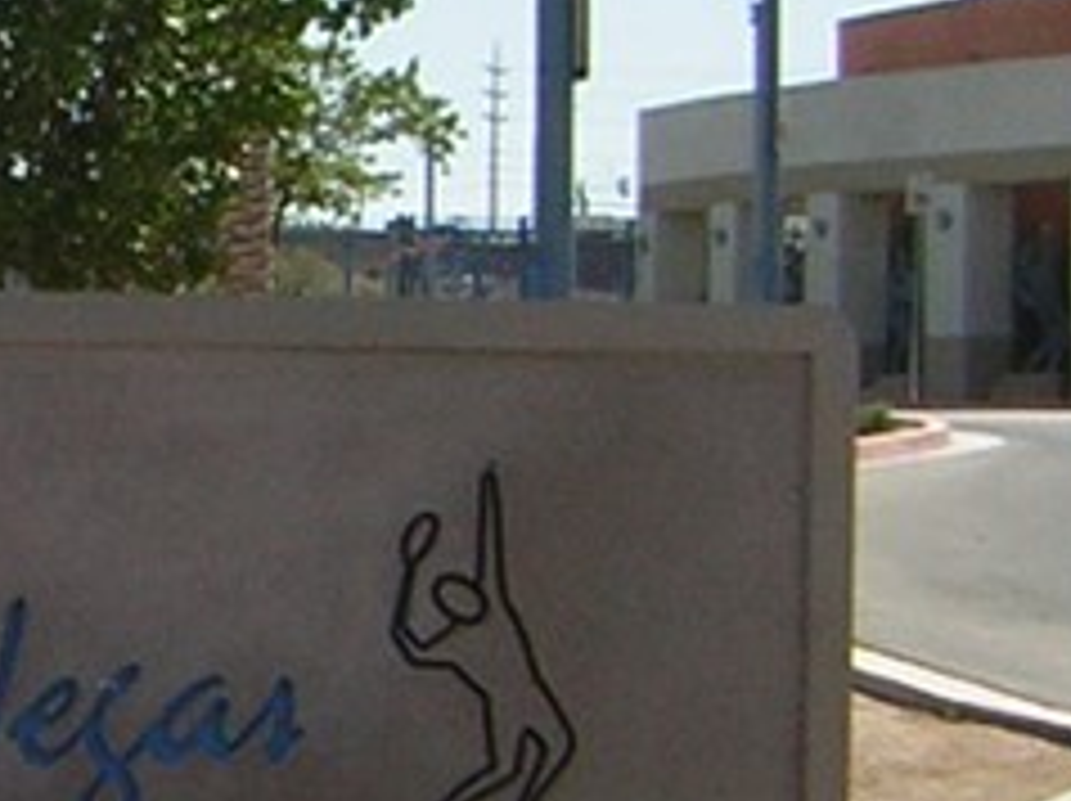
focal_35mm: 155
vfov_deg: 9.6
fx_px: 4791
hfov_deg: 12.6
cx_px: -18
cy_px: 482
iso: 50
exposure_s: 1/410
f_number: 5.2
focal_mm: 4.7
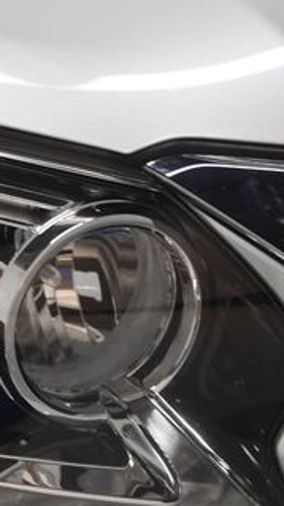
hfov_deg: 9.5
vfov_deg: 17.0
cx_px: -33
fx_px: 1690
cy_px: 287
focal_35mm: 126
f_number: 4.5
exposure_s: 1/125
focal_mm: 40
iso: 1100
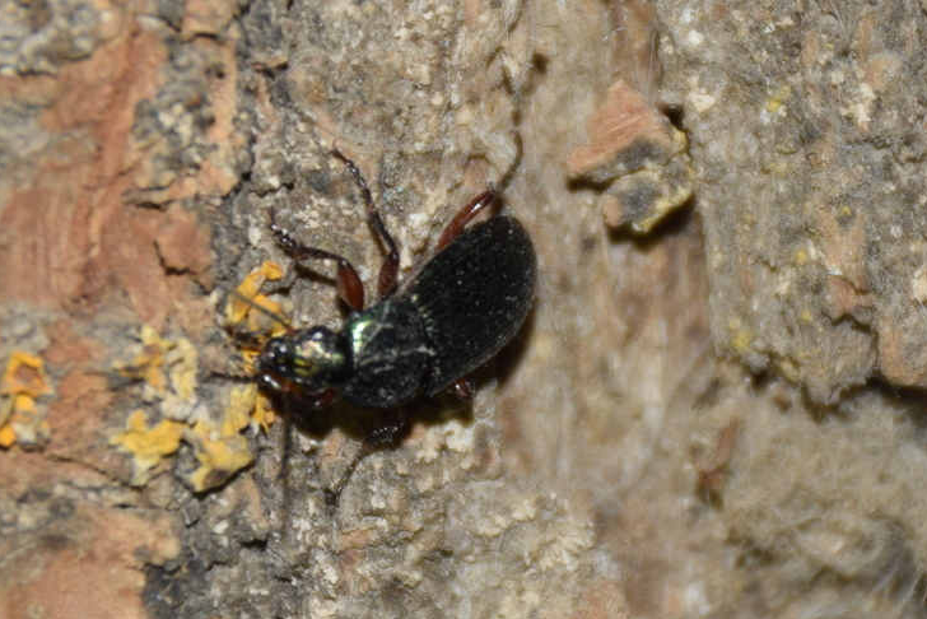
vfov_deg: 5.0
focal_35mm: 277
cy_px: 306
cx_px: 465
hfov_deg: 7.4
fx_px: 7135
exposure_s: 1/60
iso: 320
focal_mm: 140
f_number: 7.1
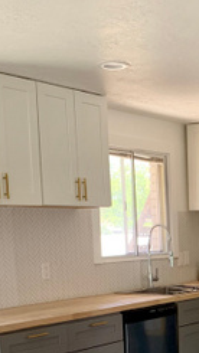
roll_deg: +1.4
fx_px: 693
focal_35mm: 74
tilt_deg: -8.3
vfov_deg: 27.4
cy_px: 330
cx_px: 235
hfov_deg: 15.7
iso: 64
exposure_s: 1/121
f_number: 1.8
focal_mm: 4.25
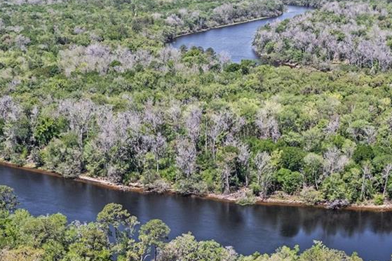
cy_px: 296
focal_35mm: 63
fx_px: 686
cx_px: 199
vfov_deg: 20.4
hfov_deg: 31.9
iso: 100
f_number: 2.8
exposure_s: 1/1000
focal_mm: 8.38
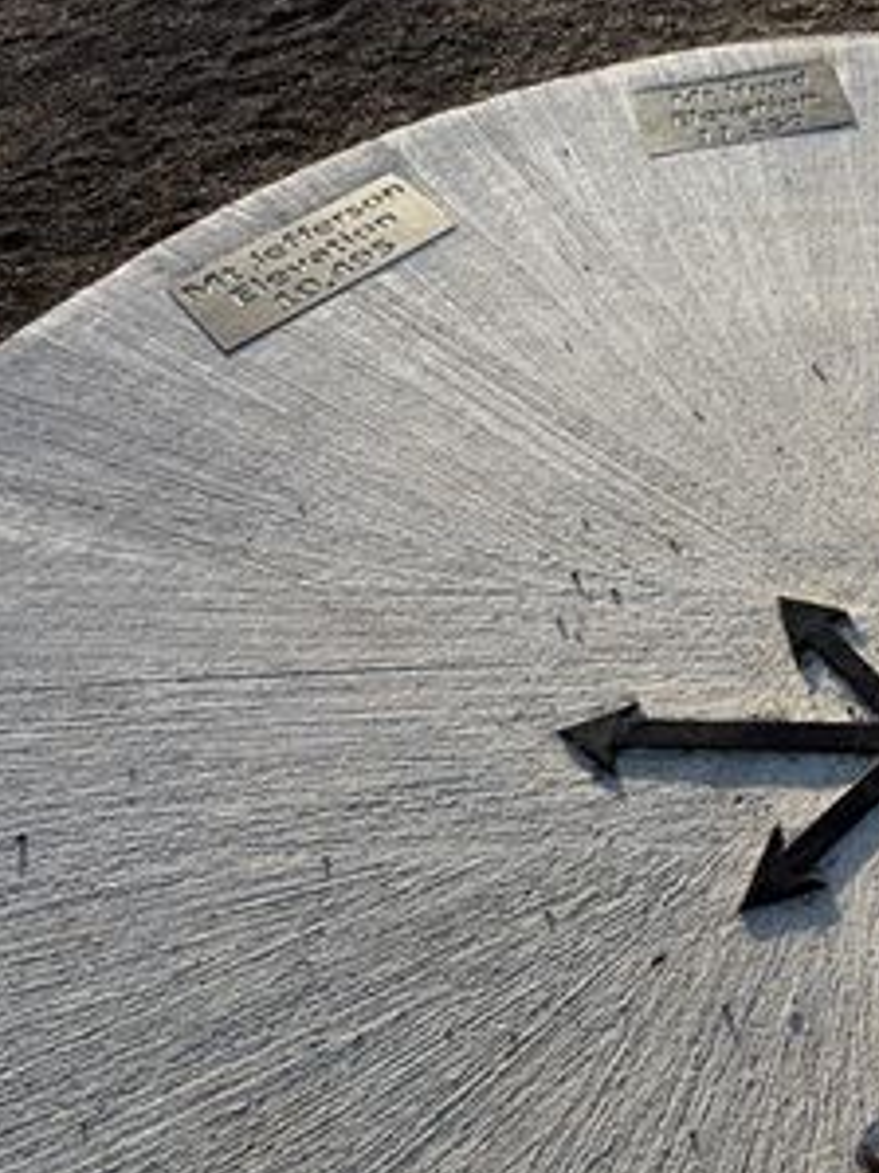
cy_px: 353
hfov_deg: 39.6
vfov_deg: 58.1
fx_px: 1016
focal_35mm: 30
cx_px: 930
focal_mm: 2.22
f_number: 2.2
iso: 50
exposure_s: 1/502
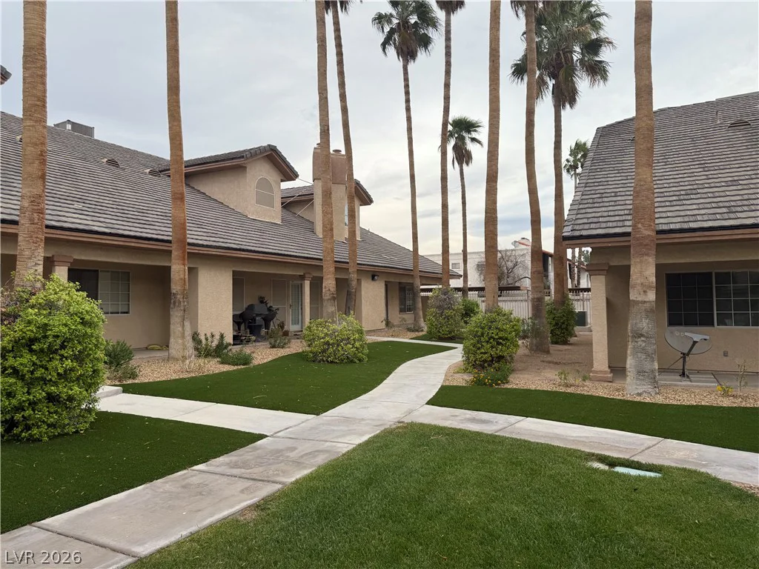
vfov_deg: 56.8
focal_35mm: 24
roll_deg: +0.7
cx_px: 380
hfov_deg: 71.6
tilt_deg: +5.0
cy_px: 284
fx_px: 526
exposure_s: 1/1271
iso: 80
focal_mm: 6.76
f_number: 1.78
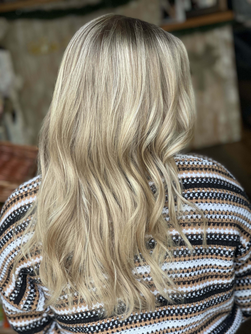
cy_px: 167
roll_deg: +9.5
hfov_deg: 22.9
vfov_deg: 30.3
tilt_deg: -19.3
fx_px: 619
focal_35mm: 64
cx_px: 126
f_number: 2.2
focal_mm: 7.5
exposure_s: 1/40
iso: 125
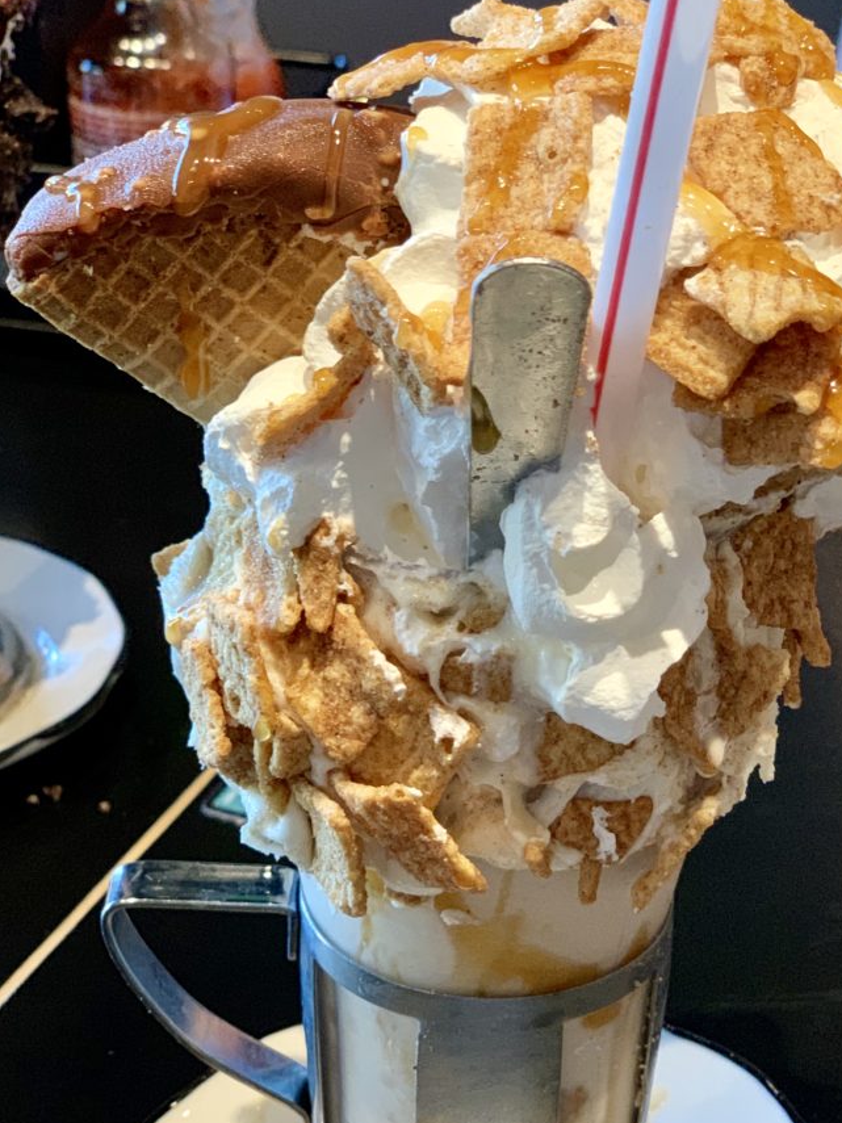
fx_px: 2368
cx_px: 569
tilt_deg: -28.6
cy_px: 607
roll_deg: -2.1
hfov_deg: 20.1
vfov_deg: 26.7
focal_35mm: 73
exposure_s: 1/60
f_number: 2.4
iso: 250
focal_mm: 6
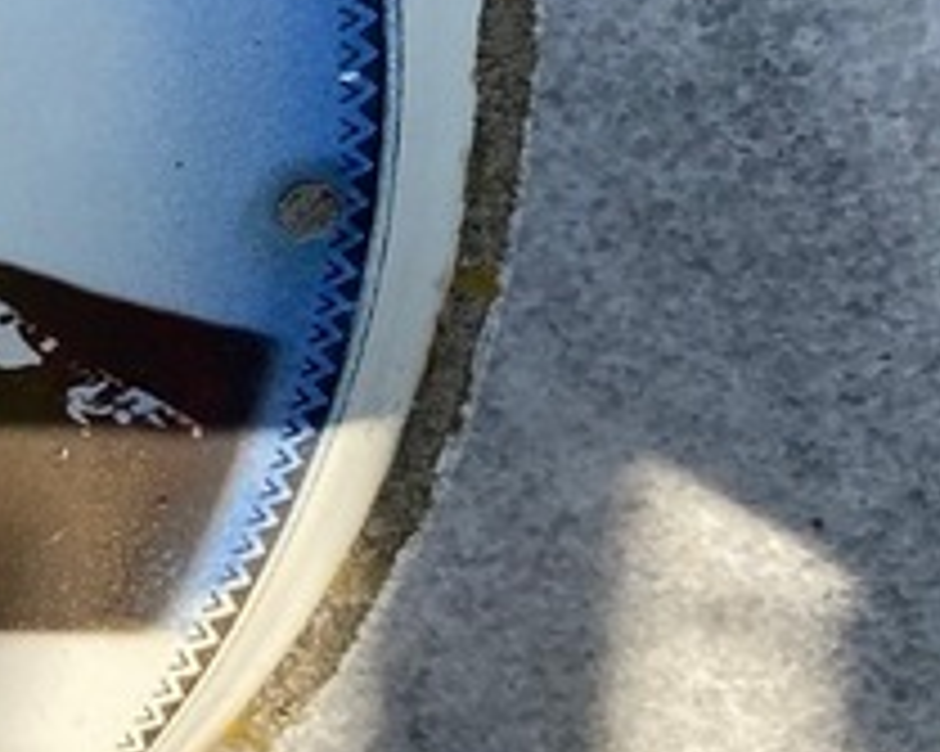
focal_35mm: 97
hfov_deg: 18.2
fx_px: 2697
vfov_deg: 15.8
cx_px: -351
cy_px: 198
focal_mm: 4.25
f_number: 1.8
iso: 32
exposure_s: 1/1412
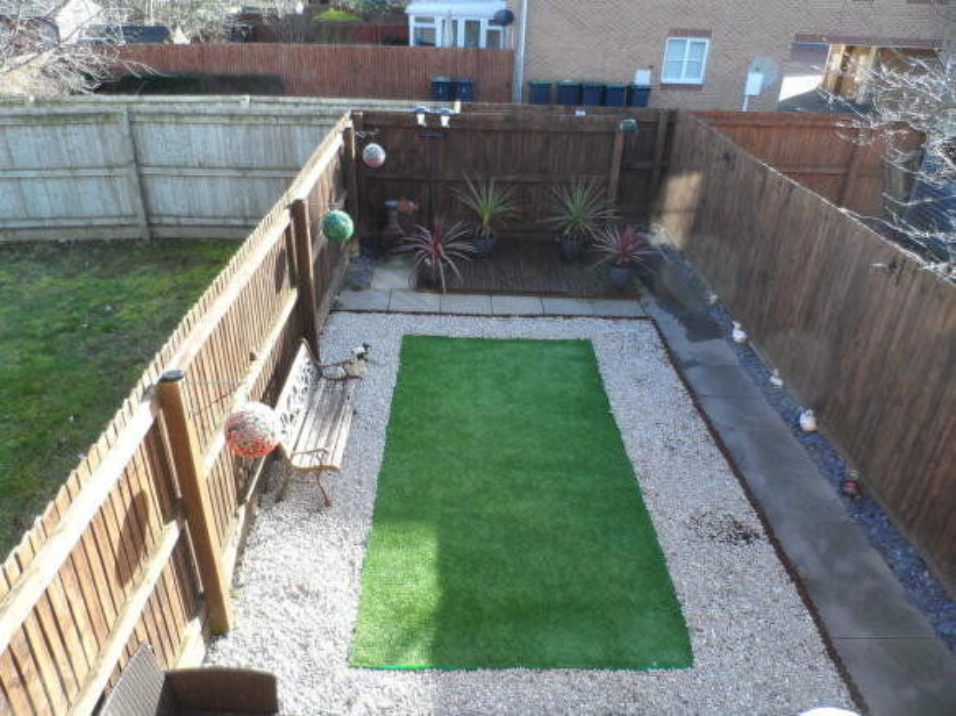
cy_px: 358
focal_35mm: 24
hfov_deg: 71.6
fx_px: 663
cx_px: 478
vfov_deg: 56.8
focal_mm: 4
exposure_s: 1/125
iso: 80
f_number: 3.2
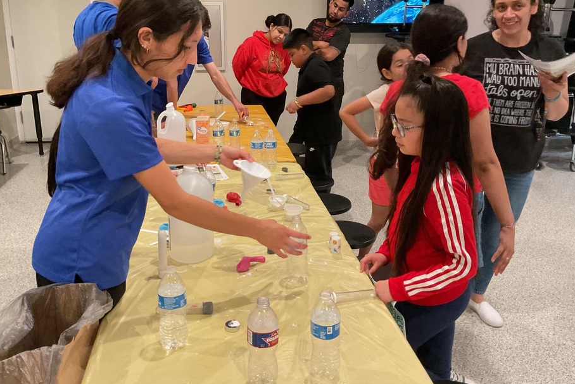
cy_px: 162
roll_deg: -0.5
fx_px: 543
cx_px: 278
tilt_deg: -16.2
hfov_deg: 55.8
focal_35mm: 34
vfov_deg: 38.8
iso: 250
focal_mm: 3
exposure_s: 1/60
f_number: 1.8
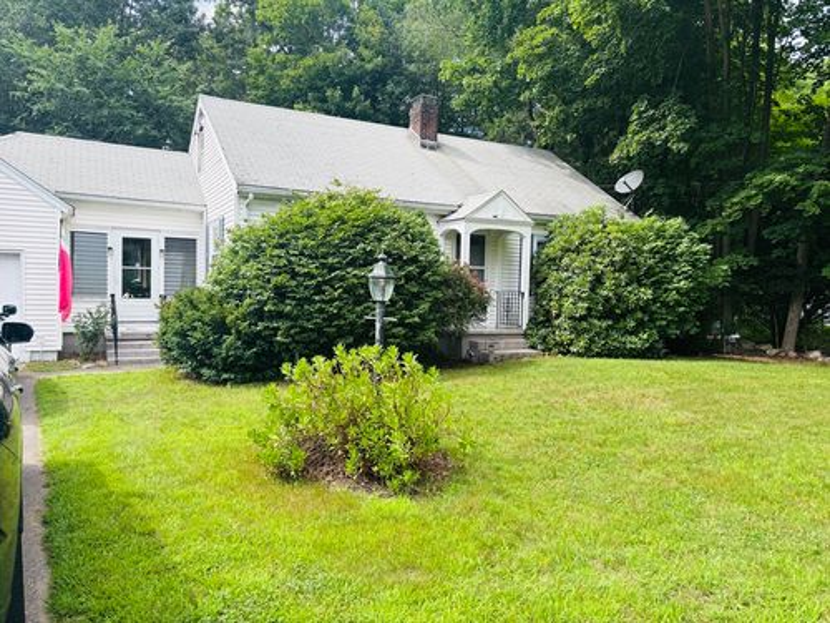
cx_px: 415
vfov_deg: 53.1
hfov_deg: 67.3
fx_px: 623
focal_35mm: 26
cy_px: 312
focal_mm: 5.96
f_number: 1.6
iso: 50
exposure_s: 1/894
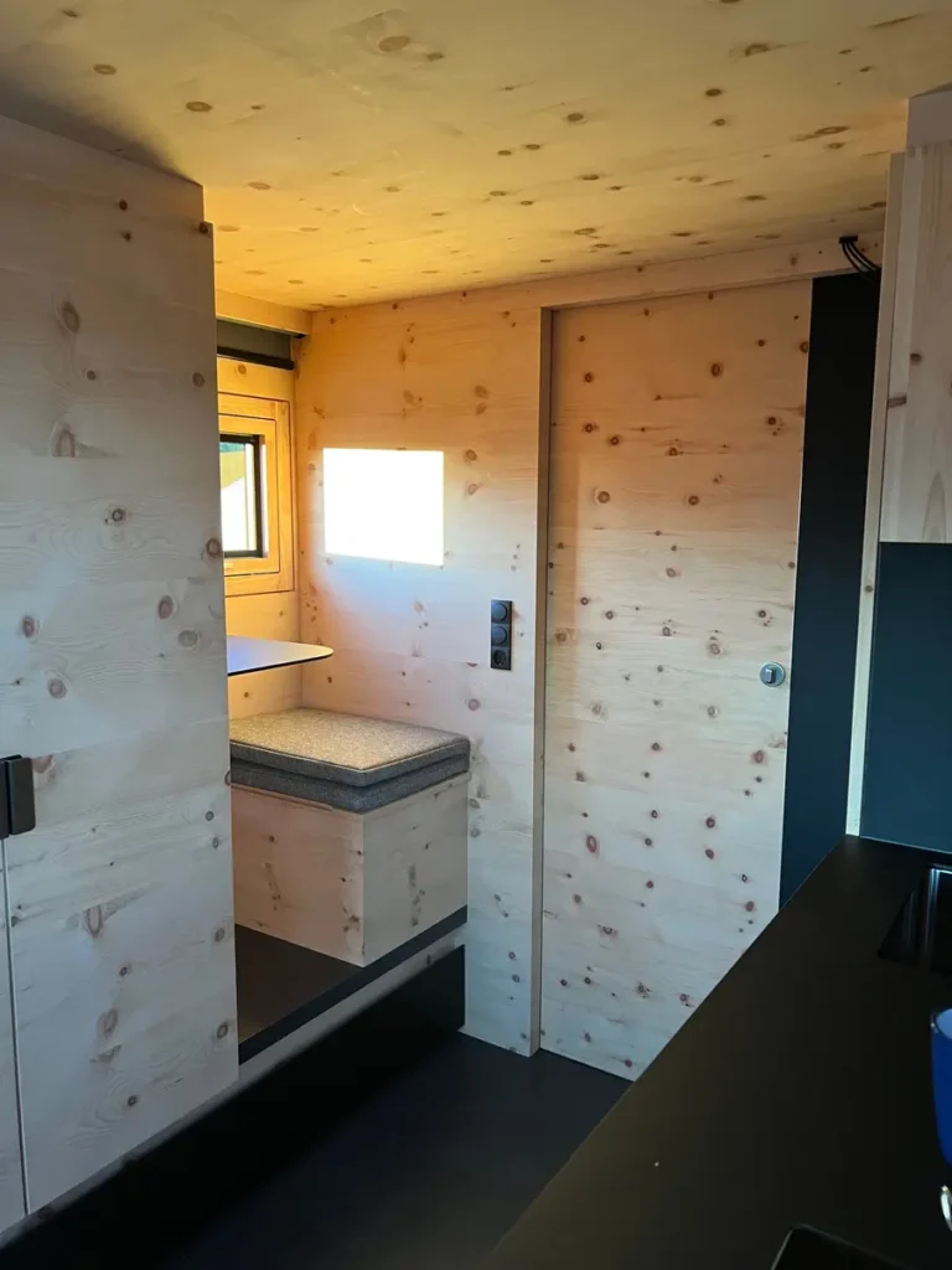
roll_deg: +0.8
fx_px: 953
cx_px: 476
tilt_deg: -9.7
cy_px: 635
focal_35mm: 26
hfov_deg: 53.1
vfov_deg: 67.3
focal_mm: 5.7
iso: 250
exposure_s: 1/60
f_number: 1.5
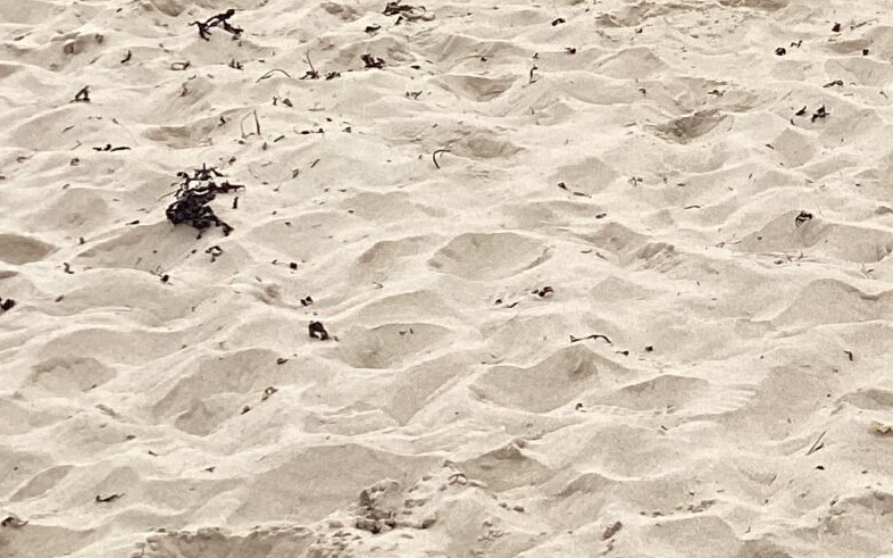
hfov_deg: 18.0
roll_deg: -1.0
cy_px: -275
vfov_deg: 11.7
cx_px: 1211
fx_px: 2604
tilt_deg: -5.3
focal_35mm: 107
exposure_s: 1/1664
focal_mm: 3.3
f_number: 2.4
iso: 25
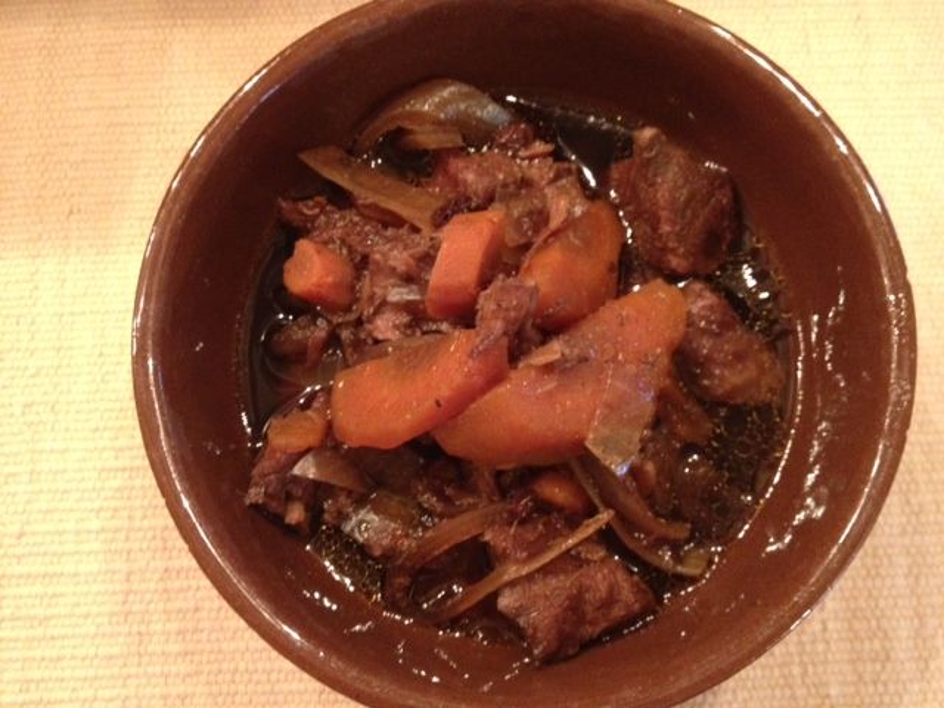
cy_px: 354
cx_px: 472
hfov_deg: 52.6
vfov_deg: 40.7
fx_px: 954
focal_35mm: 35
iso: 500
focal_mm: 4.28
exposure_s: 1/15
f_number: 2.4
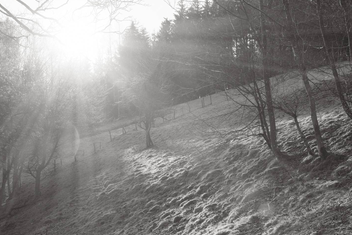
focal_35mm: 55
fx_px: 538
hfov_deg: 36.2
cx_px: 160
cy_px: 114
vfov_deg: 24.6
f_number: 8
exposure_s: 1/340
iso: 640
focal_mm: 32.5
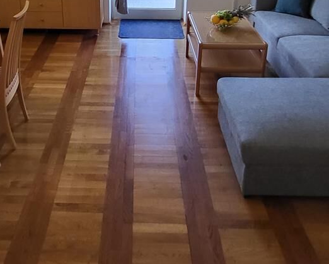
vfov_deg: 37.0
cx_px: 127
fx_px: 341
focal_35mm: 35
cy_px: -11
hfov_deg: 51.1
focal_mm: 1.74
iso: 320
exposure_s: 1/50
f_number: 2.2
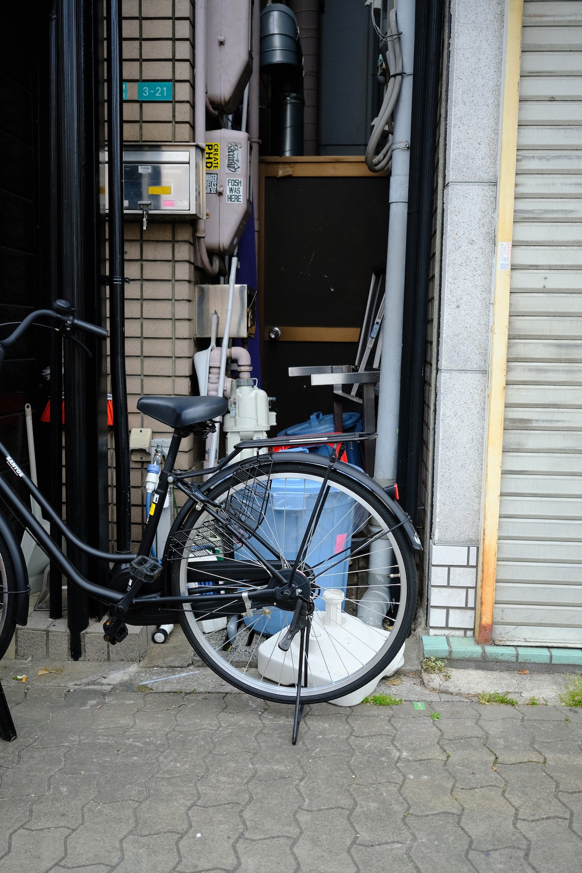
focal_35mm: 35
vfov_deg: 54.4
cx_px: 291
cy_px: 436
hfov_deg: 37.9
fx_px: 849
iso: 400
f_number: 2.8
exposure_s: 1/1400
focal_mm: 23
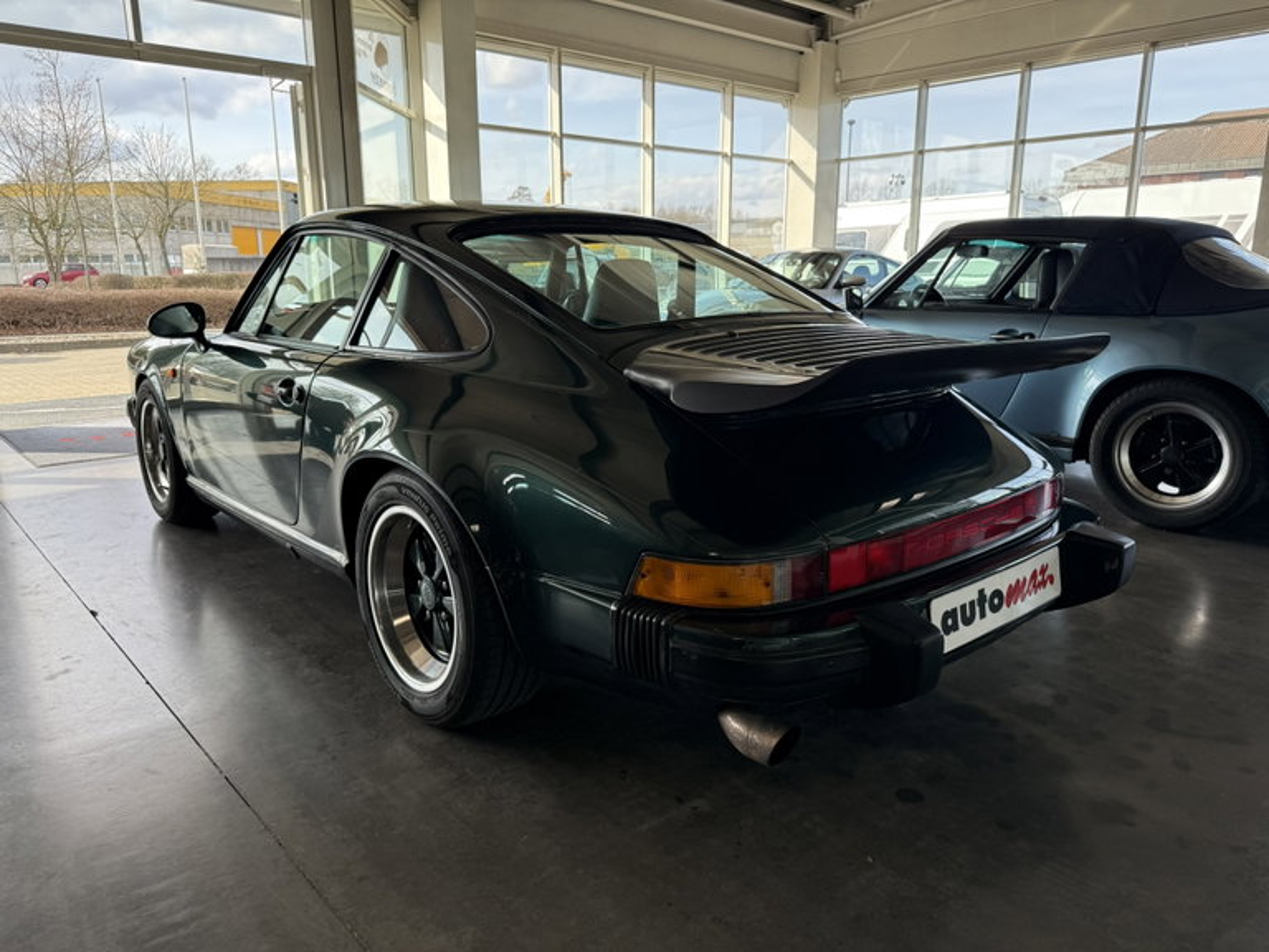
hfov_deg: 71.6
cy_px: 476
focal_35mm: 24
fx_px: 880
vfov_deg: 56.8
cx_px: 634
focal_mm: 6.76
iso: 80
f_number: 1.78
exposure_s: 1/543
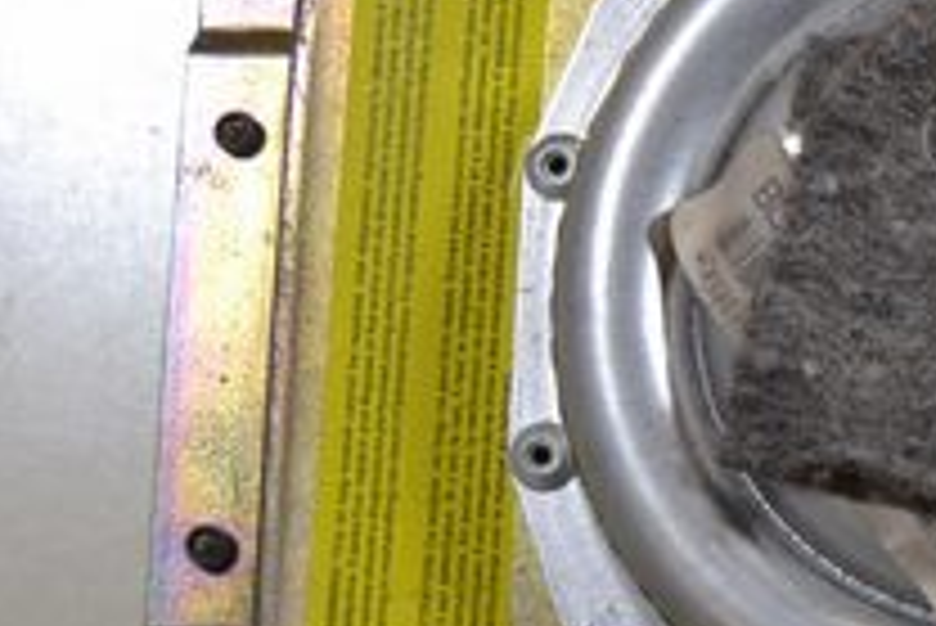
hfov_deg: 12.6
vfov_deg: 9.2
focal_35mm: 150
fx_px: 3903
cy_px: 417
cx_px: 1647
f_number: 4.2
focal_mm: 26
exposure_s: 1/80
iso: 400
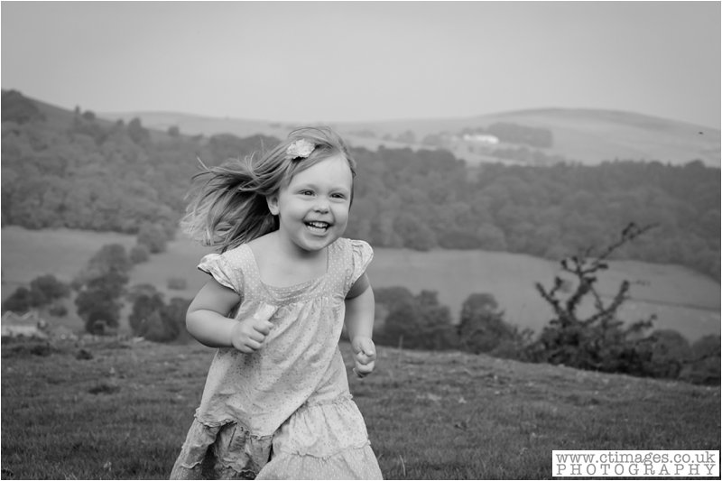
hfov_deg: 23.9
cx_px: 361
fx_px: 1704
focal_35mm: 85
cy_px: 240
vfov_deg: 16.1
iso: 250
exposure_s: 1/500
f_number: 8
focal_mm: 85
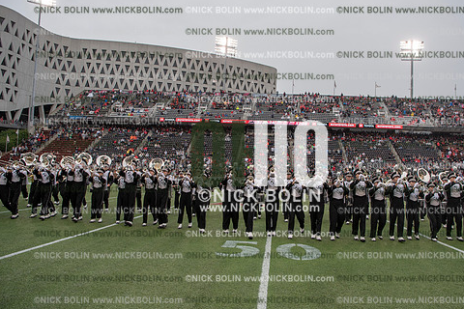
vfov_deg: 44.9
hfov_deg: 63.5
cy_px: 167
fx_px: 374
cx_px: 259
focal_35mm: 29
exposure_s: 1/800
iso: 250
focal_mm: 24
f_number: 3.5
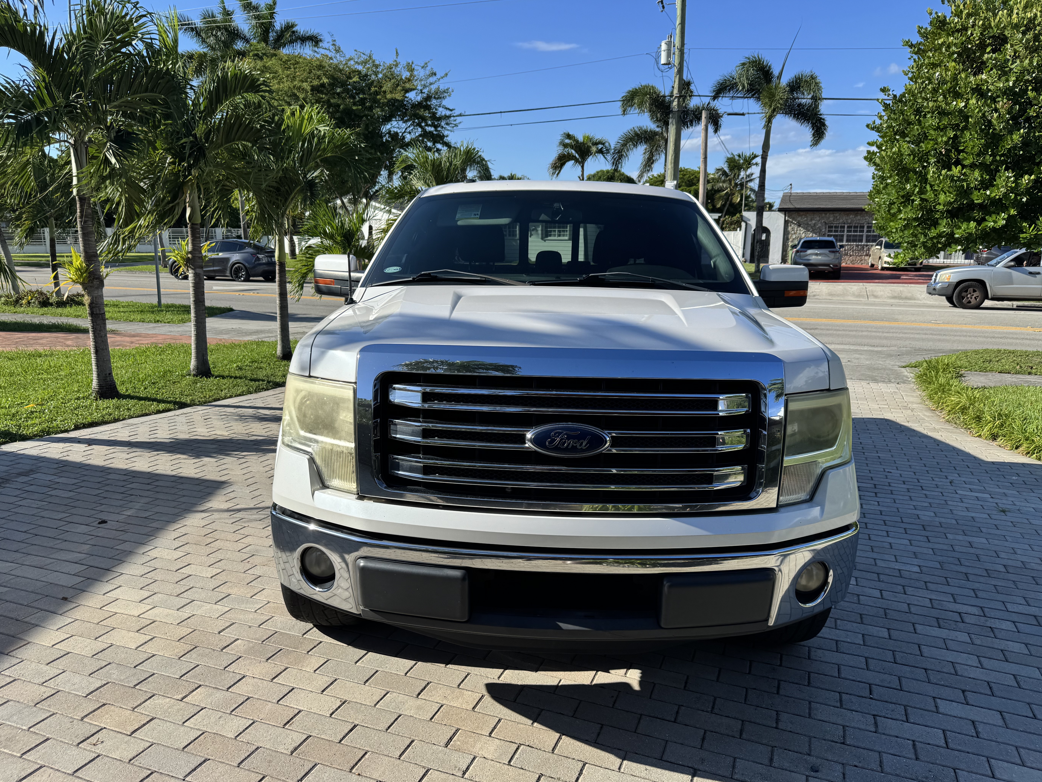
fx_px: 753
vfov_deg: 54.9
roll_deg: -0.4
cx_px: 517
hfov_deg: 69.4
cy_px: 399
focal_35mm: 25
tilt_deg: -12.1
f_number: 1.78
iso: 80
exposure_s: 1/3597
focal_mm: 6.76
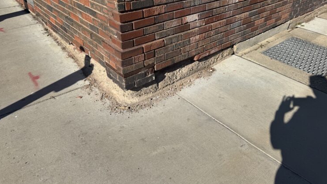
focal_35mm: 27
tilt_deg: -27.7
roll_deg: -0.1
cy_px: 63
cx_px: 166
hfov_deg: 69.9
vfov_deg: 42.3
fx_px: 234
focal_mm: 6.76
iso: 80
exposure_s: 1/7092
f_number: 1.78
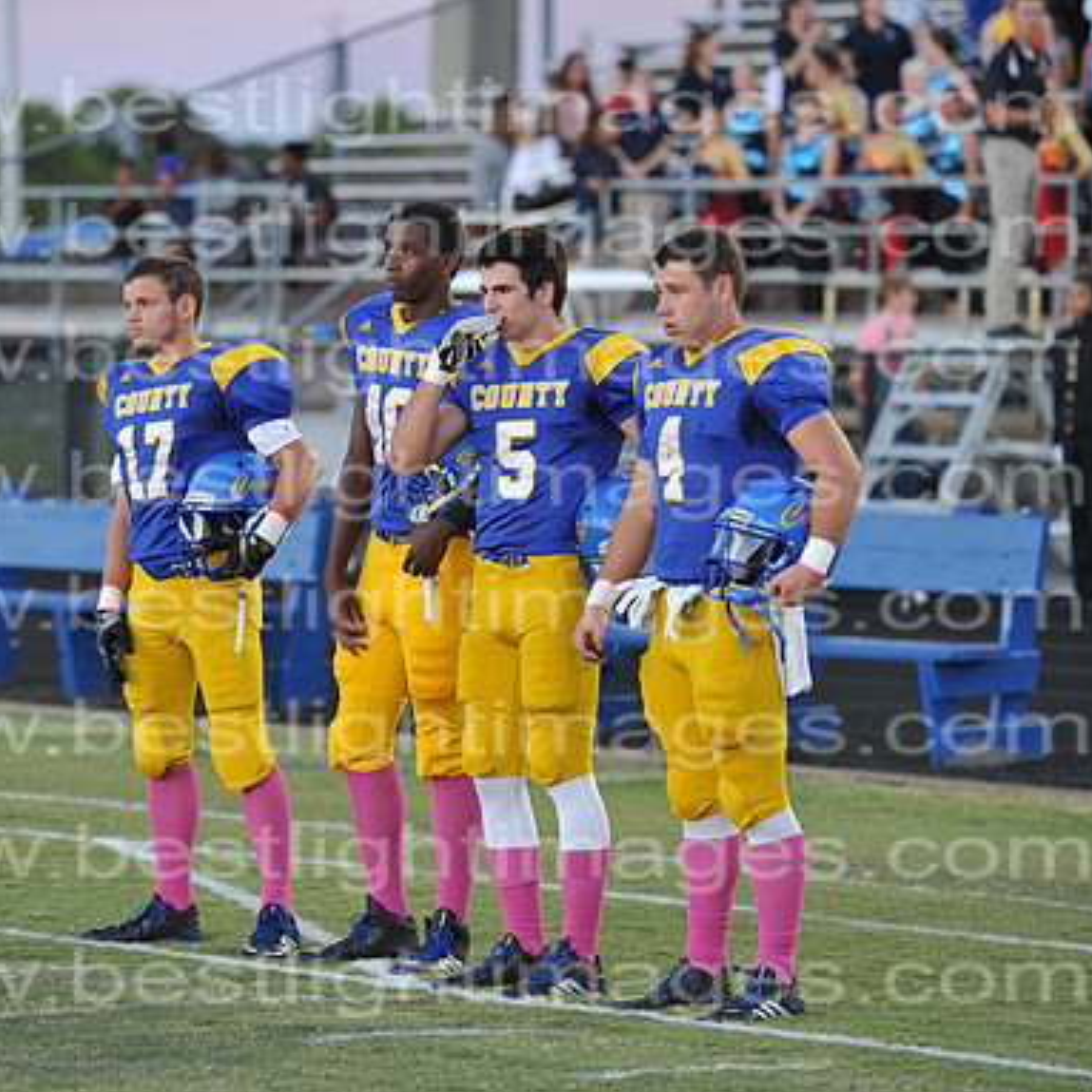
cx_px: 445
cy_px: 547
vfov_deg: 8.3
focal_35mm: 212
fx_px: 7566
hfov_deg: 8.3
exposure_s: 1/400
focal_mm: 165
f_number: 3.2
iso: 1600
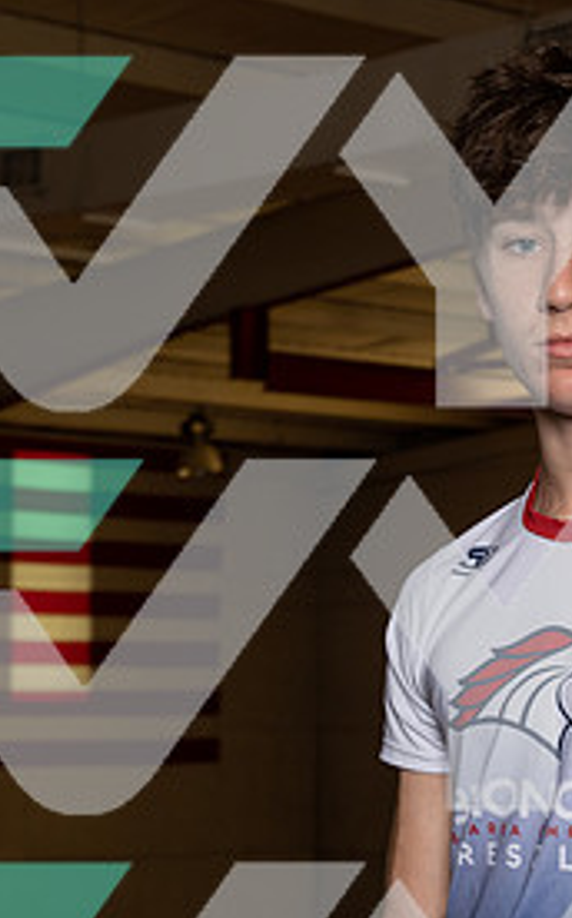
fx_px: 2999
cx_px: 642
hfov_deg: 10.7
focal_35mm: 120
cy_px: 637
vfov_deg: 17.3
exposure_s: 1/125
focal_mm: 56
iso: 800
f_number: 7.1
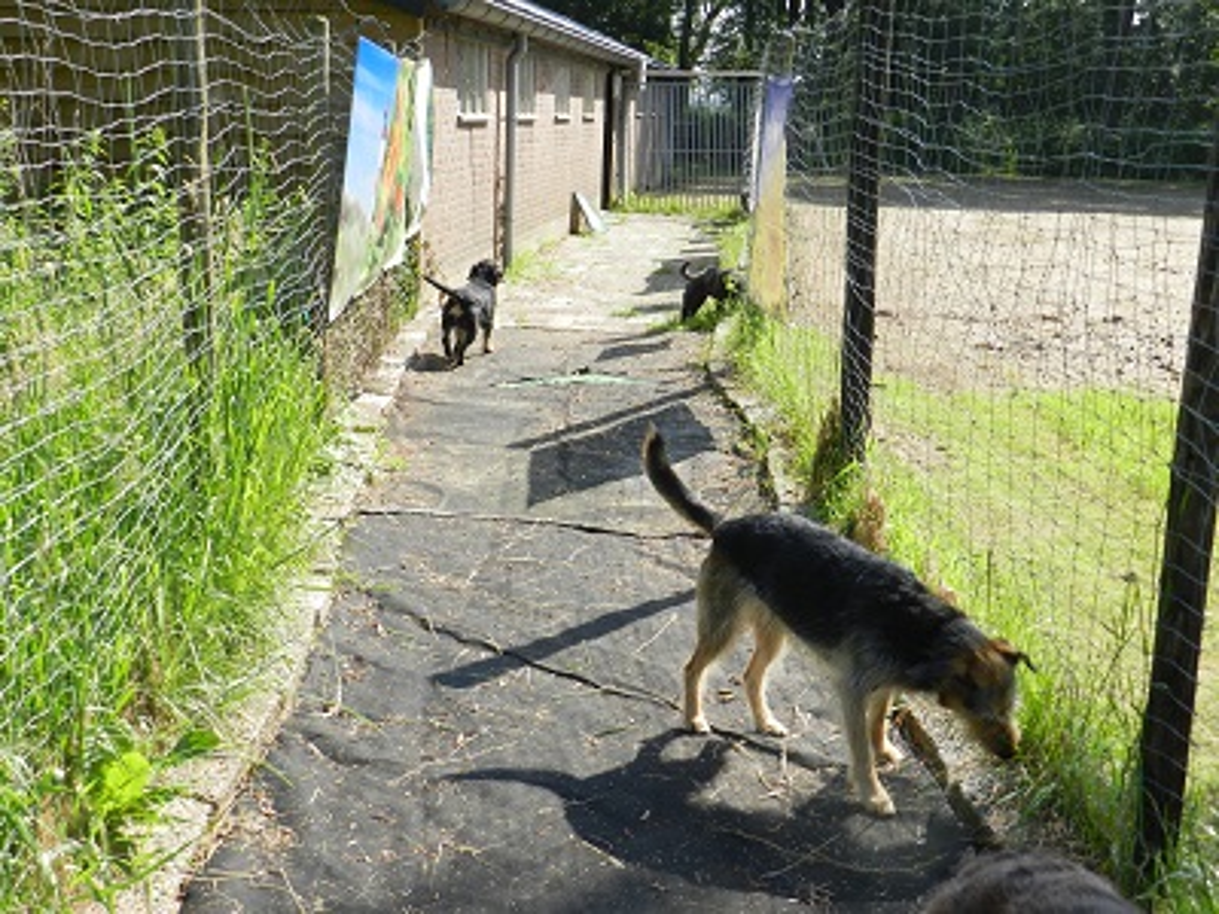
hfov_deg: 41.2
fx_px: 1620
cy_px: 457
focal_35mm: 46
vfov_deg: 31.5
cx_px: 610
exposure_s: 1/400
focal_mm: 8.1
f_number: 4.2
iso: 160
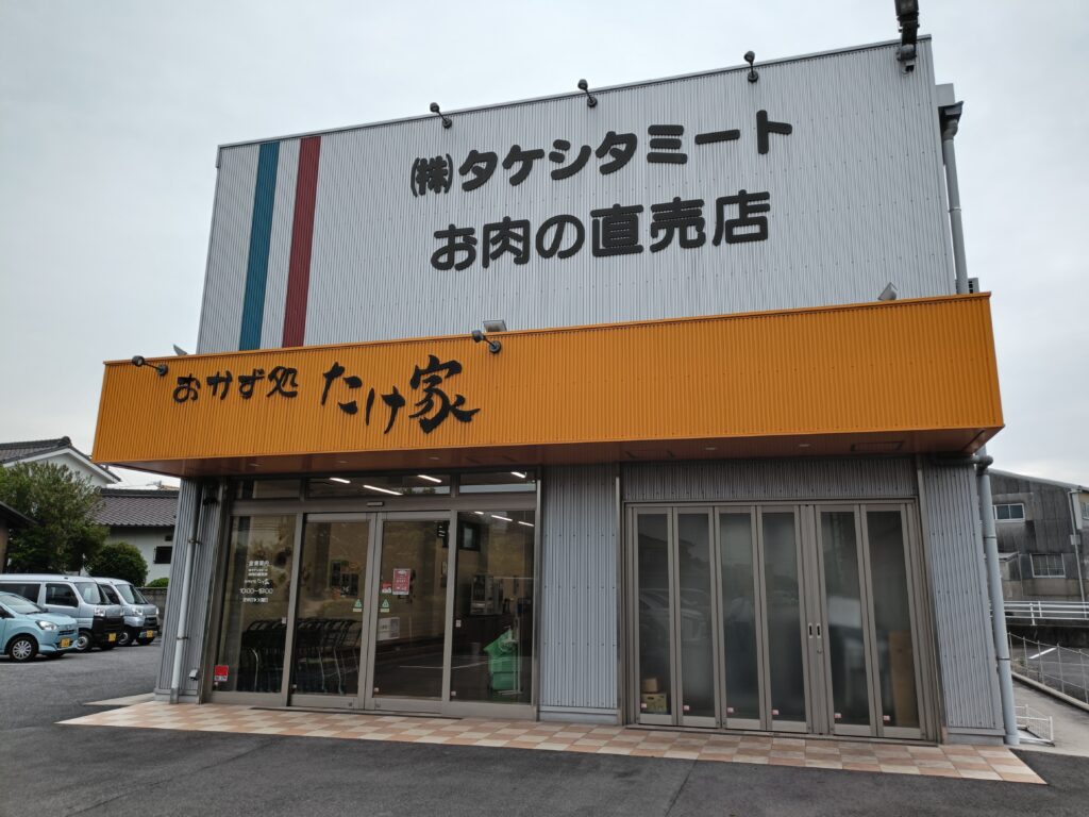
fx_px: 786
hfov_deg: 69.4
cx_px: 544
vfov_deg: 54.9
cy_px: 408
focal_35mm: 25
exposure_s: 1/177
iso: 50
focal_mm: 4.7
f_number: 1.7
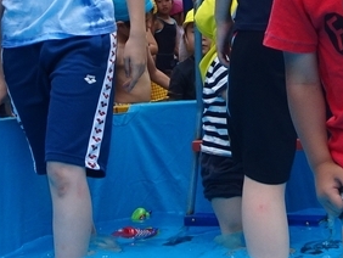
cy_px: -85
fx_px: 1012
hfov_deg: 19.2
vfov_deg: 13.9
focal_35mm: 102
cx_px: 198
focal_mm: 4.1
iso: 80
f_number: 3.5
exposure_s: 1/400
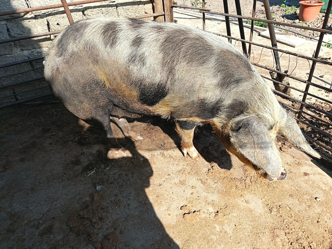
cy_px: 124
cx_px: 166
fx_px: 230
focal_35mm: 24
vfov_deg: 56.8
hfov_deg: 71.6
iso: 276
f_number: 1.75
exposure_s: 1/600
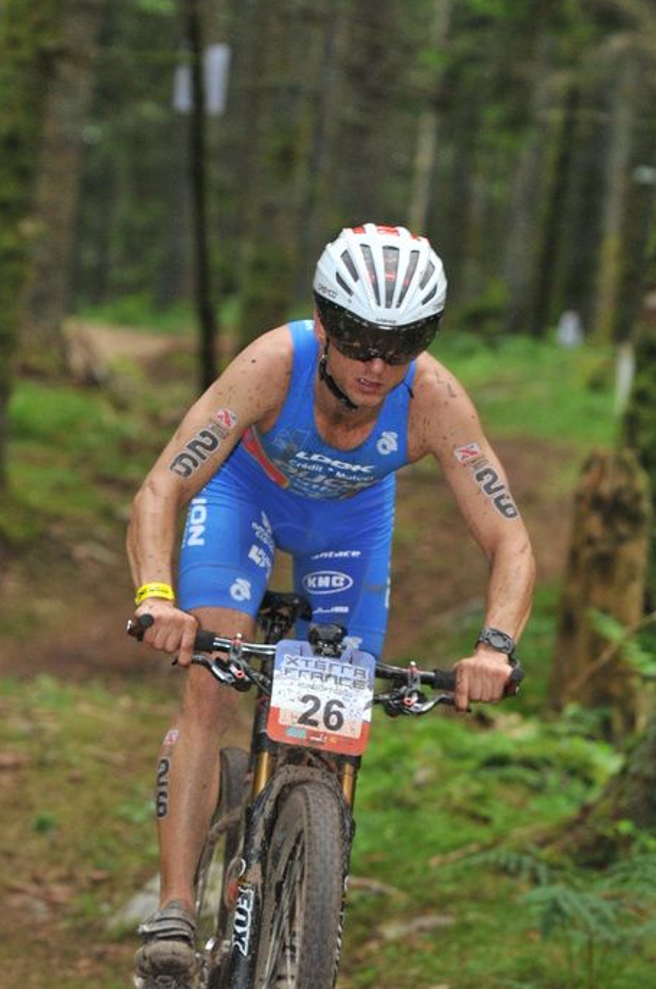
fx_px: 6879
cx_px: 309
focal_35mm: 251
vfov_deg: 8.2
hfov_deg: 5.5
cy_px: 680
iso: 800
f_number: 4
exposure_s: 1/250
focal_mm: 105
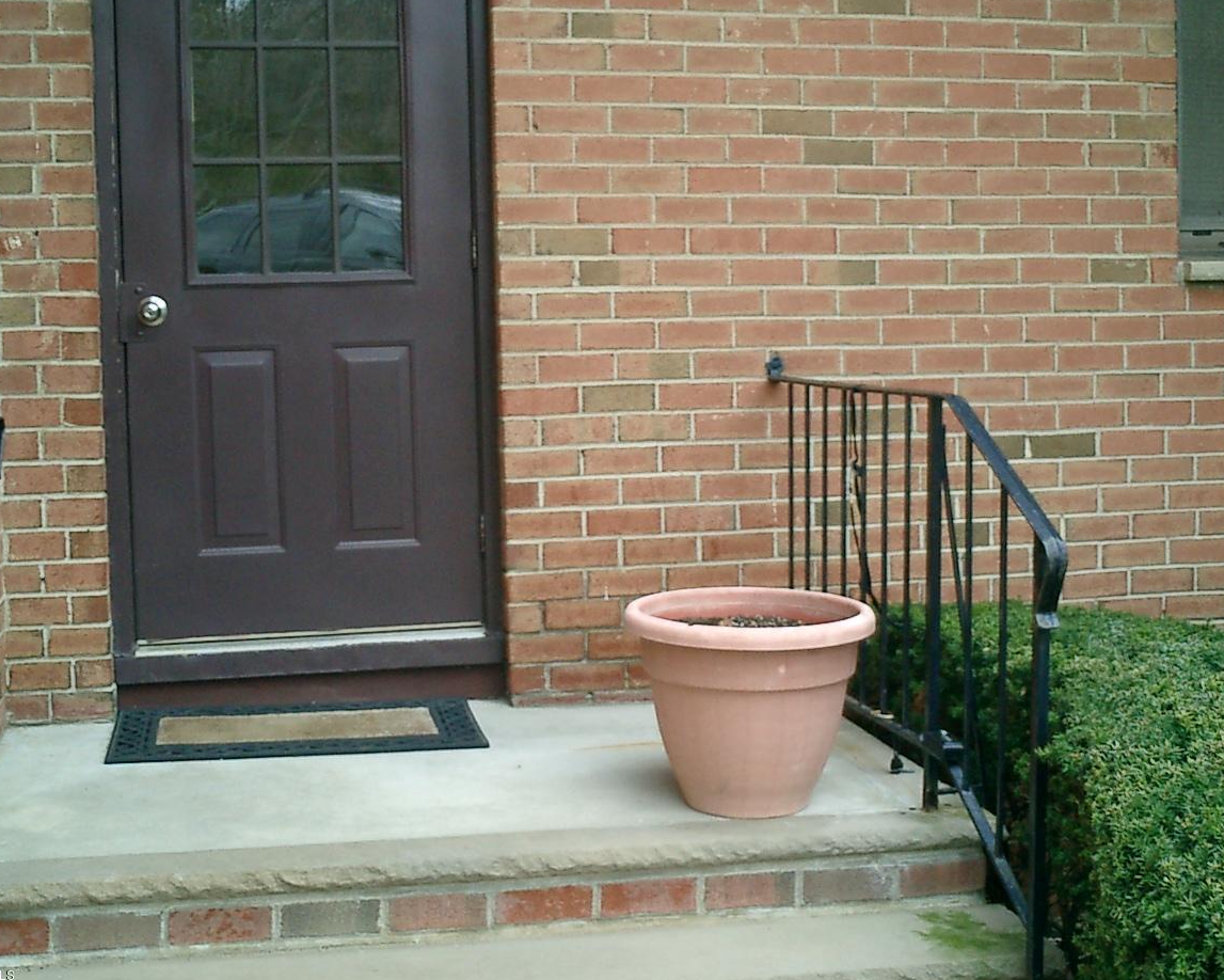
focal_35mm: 49
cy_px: 378
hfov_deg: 38.0
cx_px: 686
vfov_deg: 30.7
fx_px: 1775
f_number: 3.2
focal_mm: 7.5
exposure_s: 1/125
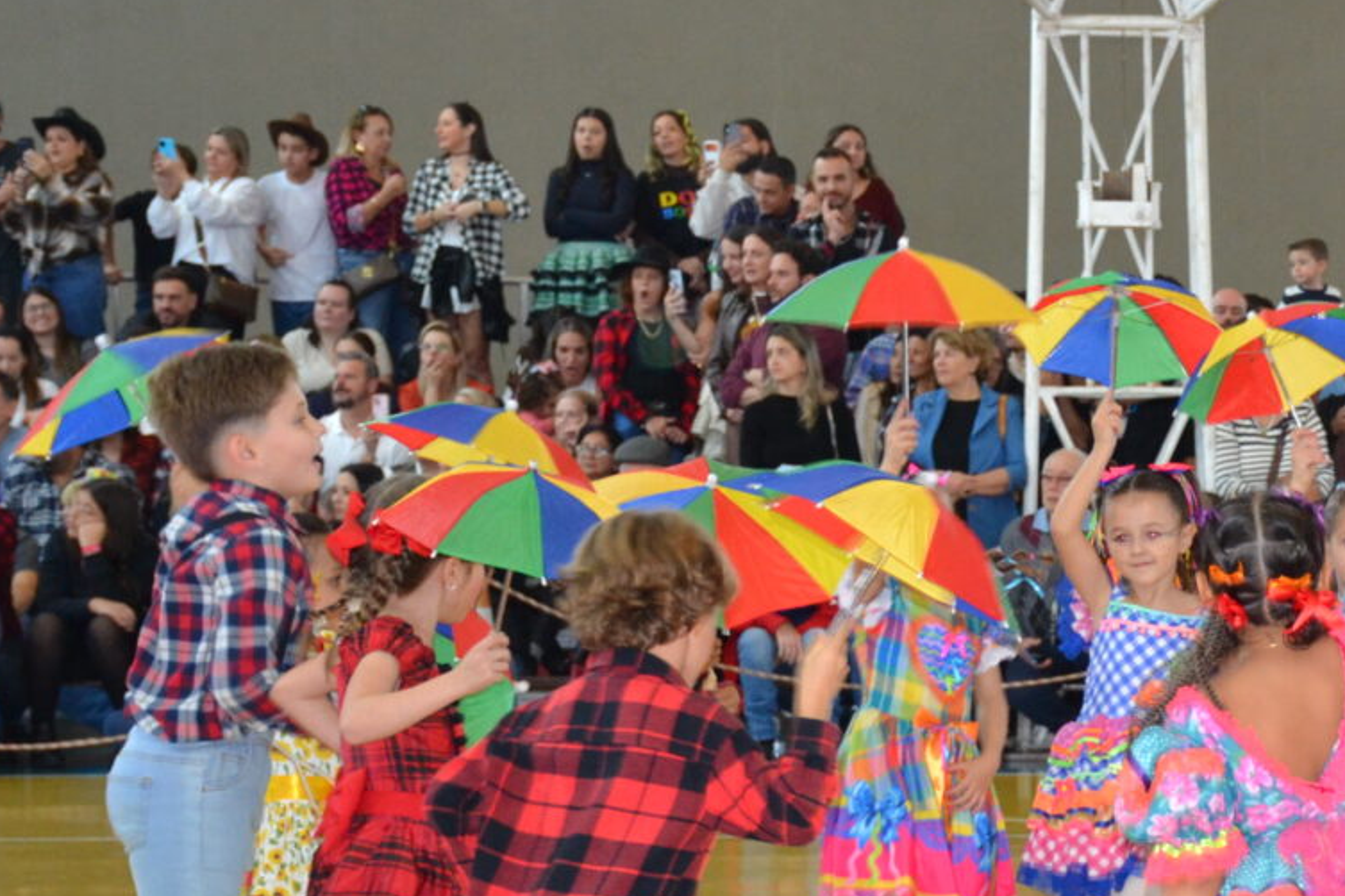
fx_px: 5716
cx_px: 1524
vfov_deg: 8.9
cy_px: 776
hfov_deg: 13.1
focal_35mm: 153
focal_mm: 40
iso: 1100
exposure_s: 1/60
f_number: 4.5
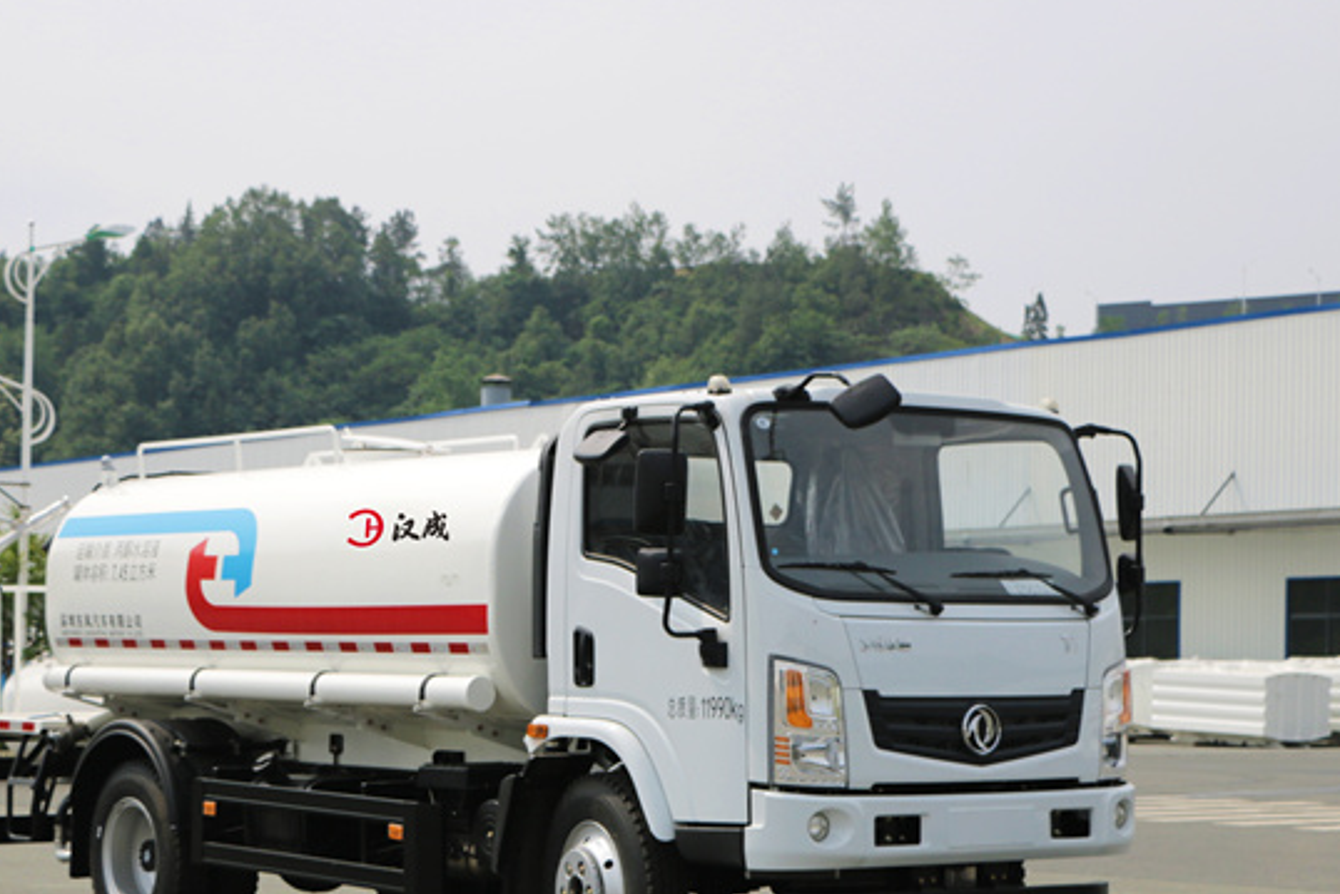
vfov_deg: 25.9
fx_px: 1936
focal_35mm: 52
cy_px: 567
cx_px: 580
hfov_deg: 38.1
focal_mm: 35
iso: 125
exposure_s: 1/800
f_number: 3.2
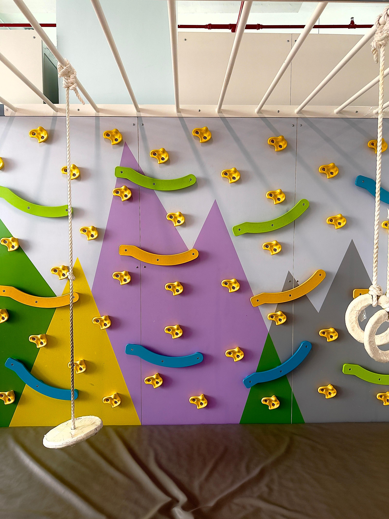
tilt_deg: -4.1
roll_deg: -0.4
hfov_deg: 56.8
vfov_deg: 71.6
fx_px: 360
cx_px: 194
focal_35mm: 24
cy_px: 260
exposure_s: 1/100
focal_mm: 6.76
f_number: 1.78
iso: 100
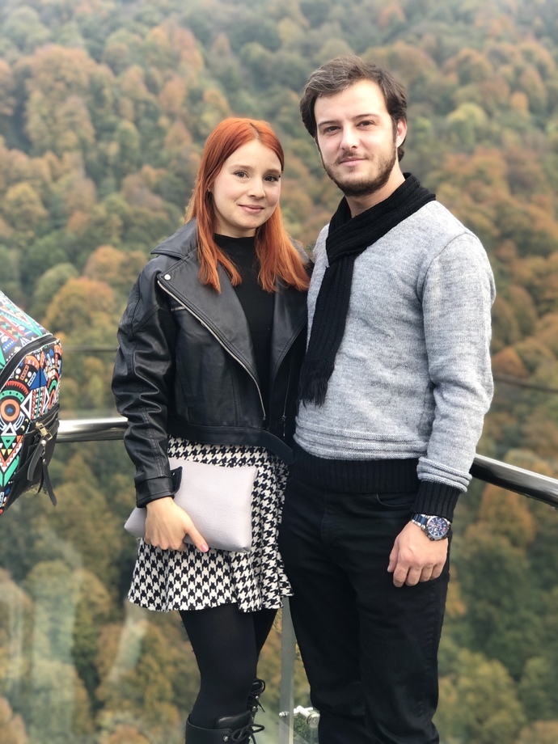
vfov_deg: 33.8
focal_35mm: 57
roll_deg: -1.7
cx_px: 279
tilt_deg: -7.9
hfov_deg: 25.7
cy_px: 372
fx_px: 1225
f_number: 2.8
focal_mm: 6.6
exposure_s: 1/120
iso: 25
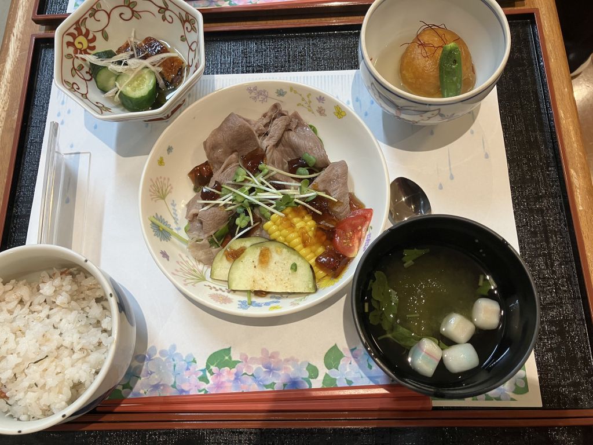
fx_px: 480
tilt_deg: -71.5
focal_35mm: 28
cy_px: 222
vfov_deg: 49.7
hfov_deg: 63.4
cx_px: 296
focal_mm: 3.99
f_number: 1.8
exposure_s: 1/50
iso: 80
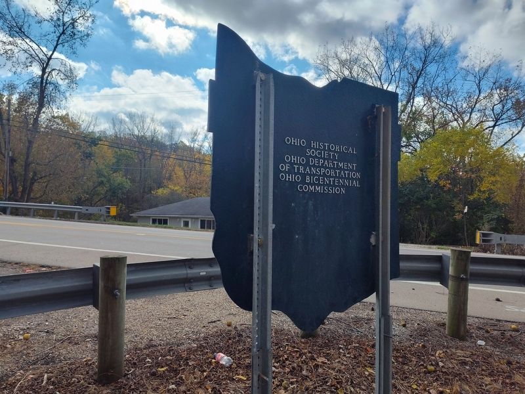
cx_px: 262
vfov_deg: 58.9
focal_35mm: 23
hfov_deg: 73.9
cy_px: 197
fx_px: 349
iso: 100
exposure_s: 1/1360
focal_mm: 5.56
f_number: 1.8
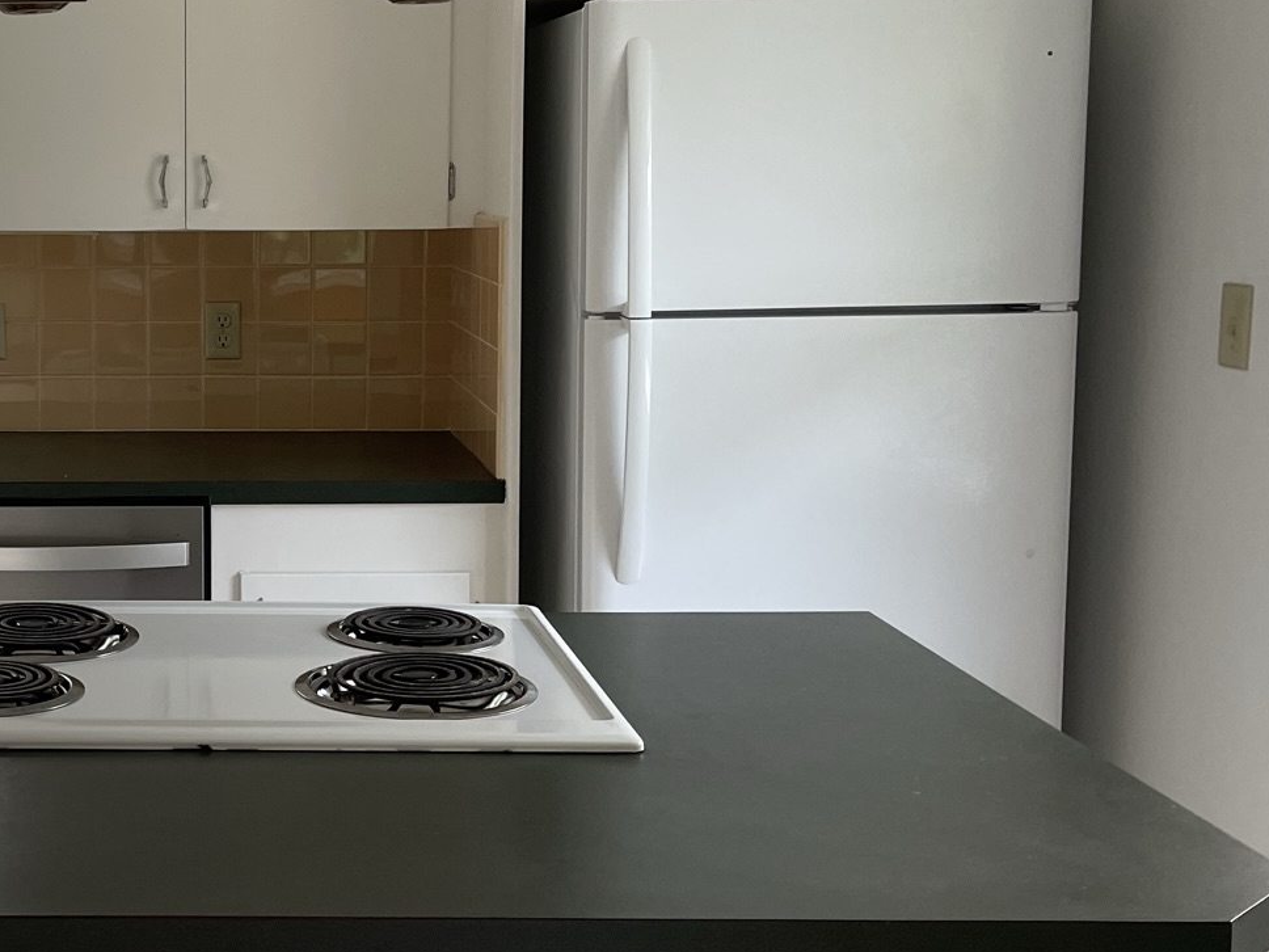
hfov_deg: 33.0
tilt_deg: -7.4
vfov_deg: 26.5
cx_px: 104
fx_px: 2016
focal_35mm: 55
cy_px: 393
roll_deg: +0.7
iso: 125
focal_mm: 5.1
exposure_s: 1/107
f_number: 1.6
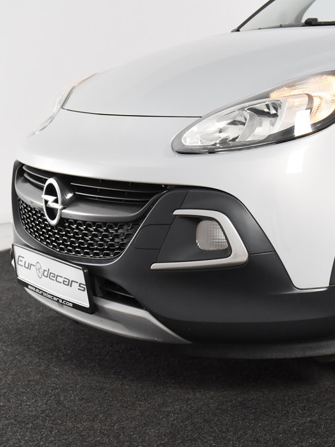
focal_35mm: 74
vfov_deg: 26.3
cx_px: 306
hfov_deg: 19.5
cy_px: 224
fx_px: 955
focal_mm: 34
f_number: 5
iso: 1600
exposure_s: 1/100
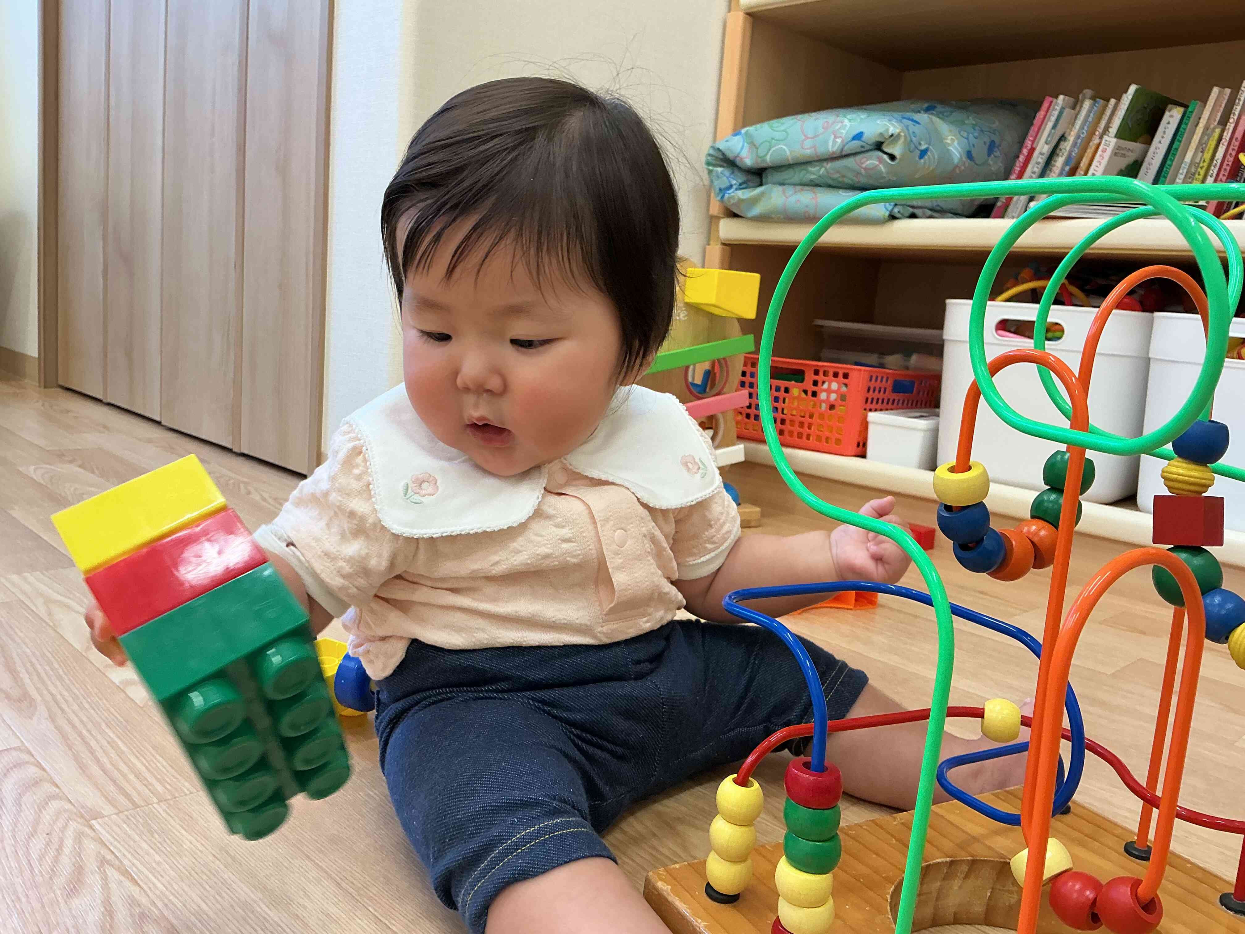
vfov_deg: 48.2
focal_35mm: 29
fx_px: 1043
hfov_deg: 61.7
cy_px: 467
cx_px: 622
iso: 64
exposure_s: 1/120
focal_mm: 3
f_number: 1.8
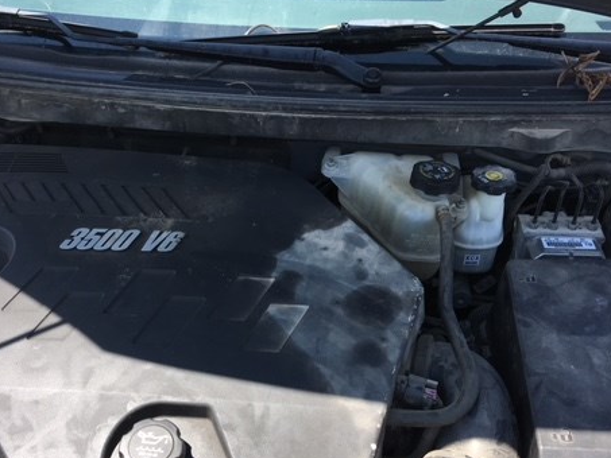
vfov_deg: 35.0
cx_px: 271
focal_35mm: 41
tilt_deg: -42.9
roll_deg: -3.2
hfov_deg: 45.7
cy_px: 283
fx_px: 724
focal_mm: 4.15
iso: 25
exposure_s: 1/460
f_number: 2.2
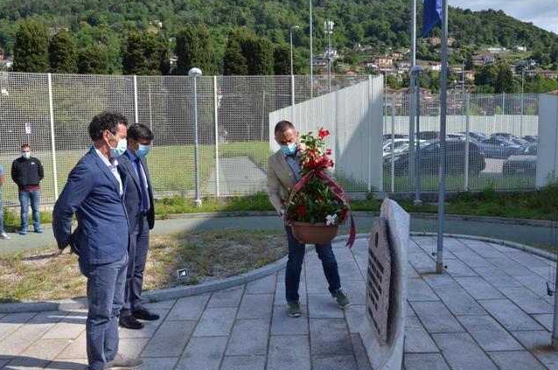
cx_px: 280
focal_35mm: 35
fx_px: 535
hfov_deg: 55.1
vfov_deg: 38.2
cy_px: 199
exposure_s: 1/1000
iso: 1600
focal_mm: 21
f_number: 16
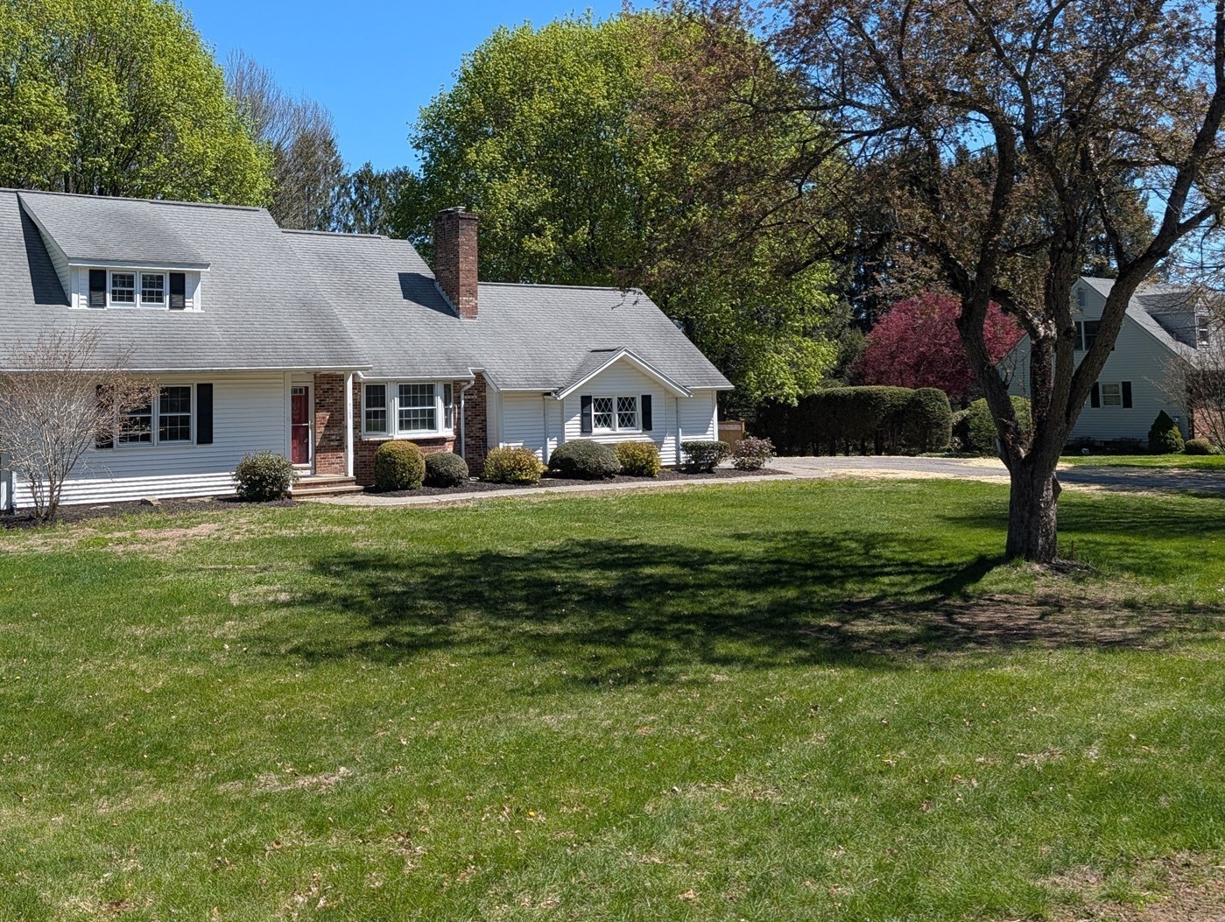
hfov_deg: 51.8
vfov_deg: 40.4
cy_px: 324
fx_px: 1240
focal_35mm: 35
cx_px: 430
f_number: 1.68
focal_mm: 6.9
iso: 27
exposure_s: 1/897
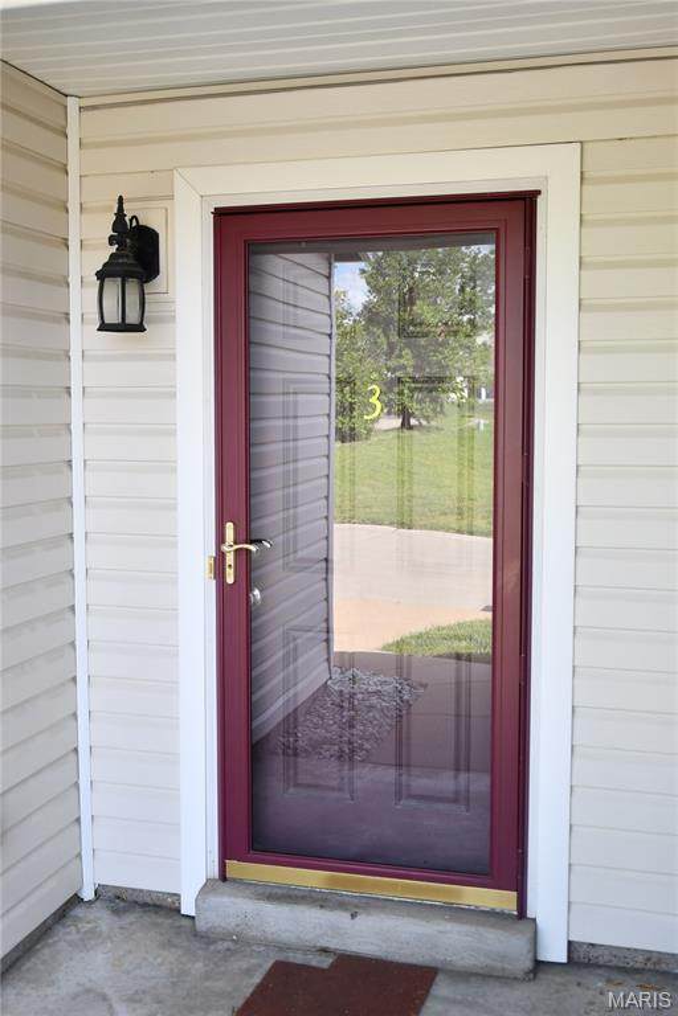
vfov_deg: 53.1
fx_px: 1017
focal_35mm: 36
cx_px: 339
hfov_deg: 36.9
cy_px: 508
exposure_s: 1/200
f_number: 4
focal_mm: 24
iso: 160
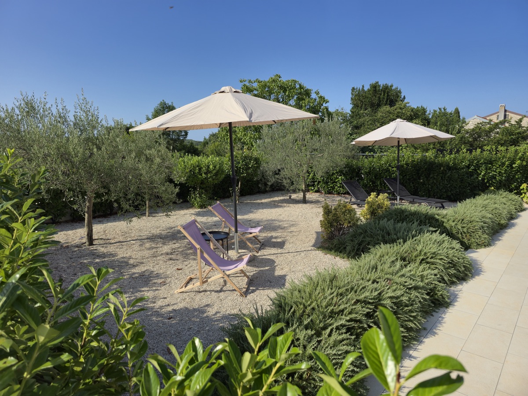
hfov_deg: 73.9
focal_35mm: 23
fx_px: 351
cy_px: 198
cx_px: 264
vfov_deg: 58.9
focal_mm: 6.3
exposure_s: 1/907
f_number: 1.7
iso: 12
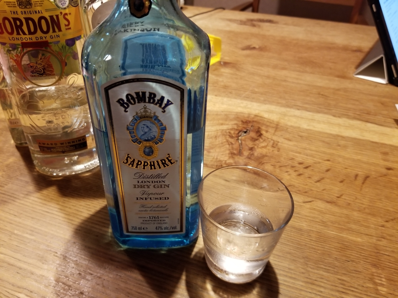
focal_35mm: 26
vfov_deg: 53.1
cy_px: 149
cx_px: 199
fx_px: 299
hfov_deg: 67.3
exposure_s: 1/10
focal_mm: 4.25
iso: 250
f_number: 1.7
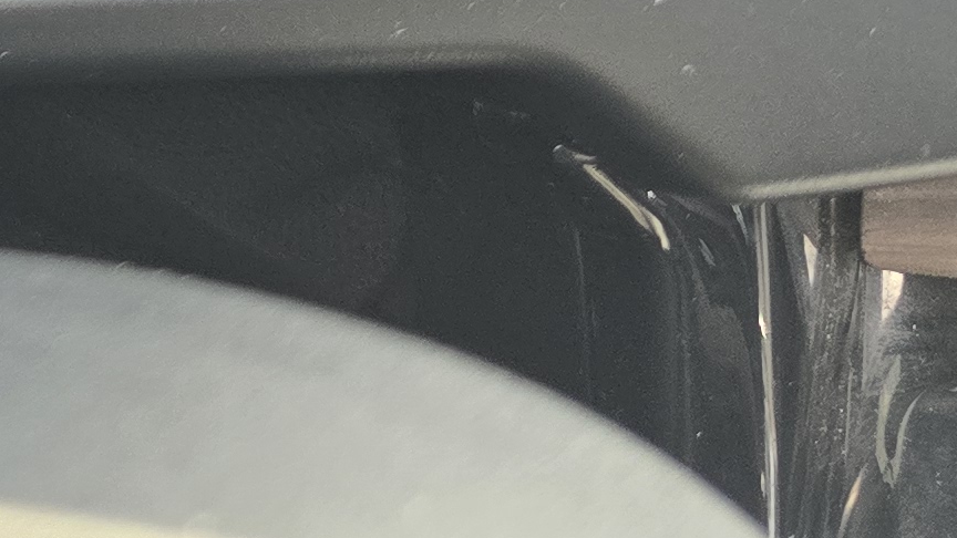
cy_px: -1108
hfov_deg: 16.0
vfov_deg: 8.6
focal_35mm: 116
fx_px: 2944
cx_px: -692
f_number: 1.7
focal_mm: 6.3
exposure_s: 1/180
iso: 125
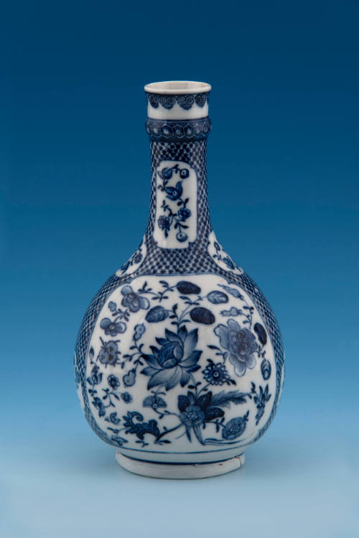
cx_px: 180
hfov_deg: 6.5
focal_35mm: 210
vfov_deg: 9.8
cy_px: 269
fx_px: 3138
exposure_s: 4
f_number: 16
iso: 100
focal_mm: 210
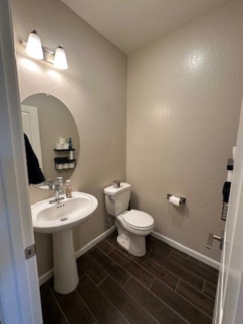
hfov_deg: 85.7
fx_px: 131
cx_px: 122
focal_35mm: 14
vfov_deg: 102.1
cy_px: 162
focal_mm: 2.22
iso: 160
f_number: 2.2
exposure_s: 1/120
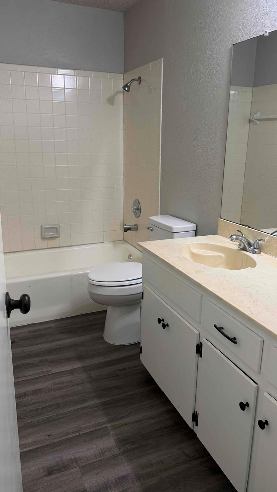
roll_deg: -1.8
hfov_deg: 41.5
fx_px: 365
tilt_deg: -14.2
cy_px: 232
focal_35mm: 28
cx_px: 152
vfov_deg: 67.9
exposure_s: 1/60
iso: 160
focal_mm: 6.76
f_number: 1.78
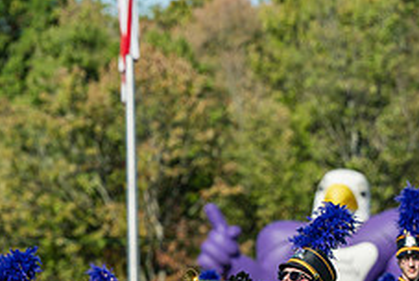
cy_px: 356
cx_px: 225
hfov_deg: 6.2
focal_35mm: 332
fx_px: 3869
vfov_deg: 4.1
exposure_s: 1/1600
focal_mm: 130
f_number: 3.5
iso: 100
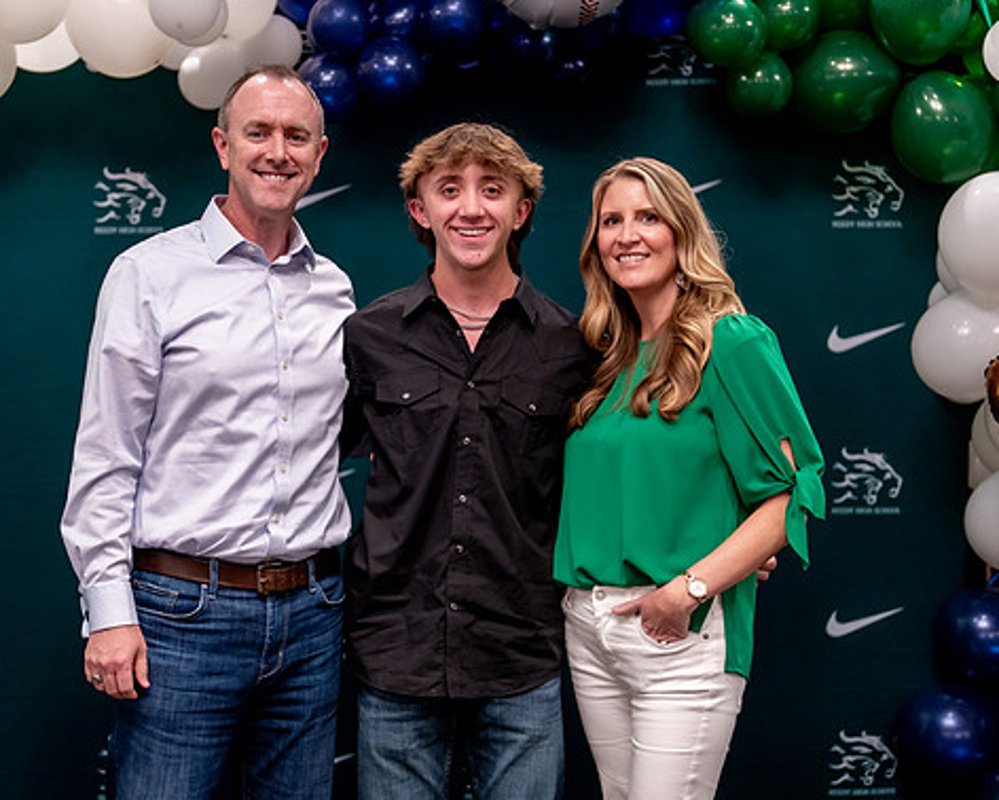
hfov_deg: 29.5
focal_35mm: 64
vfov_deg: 23.9
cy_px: 413
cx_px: 430
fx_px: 1893
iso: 800
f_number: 1.2
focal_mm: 50
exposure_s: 1/320
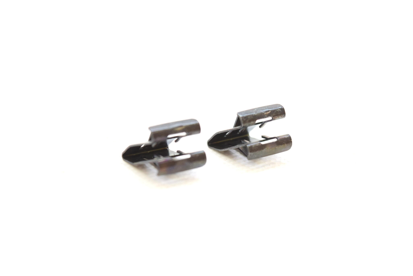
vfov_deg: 16.6
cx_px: 206
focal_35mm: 82
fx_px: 947
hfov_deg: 24.6
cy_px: 138
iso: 400
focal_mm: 55
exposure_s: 1/100
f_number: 5.6
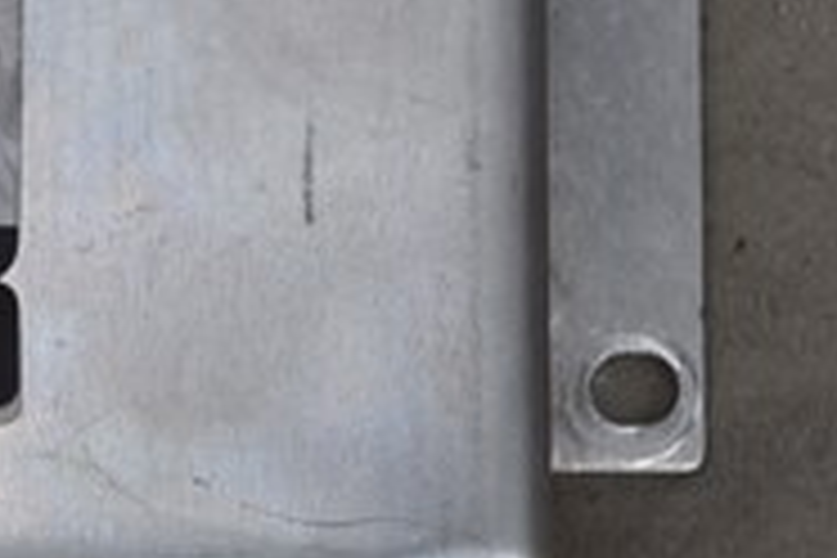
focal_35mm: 219
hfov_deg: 9.1
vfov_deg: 6.3
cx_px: -526
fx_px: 5091
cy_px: 187
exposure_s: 1/30
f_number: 5
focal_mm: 34
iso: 400
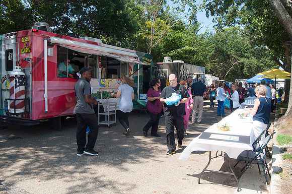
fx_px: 231
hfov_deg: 64.6
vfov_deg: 45.5
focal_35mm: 28
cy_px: 97
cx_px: 146
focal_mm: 19
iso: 200
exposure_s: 1/200
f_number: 13
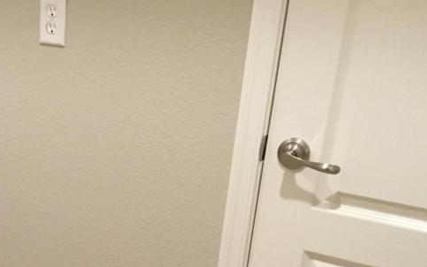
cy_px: 296
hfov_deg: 29.3
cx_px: -6
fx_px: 757
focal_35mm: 65
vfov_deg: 19.2
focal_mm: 4.15
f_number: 2.2
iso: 125
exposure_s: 1/30
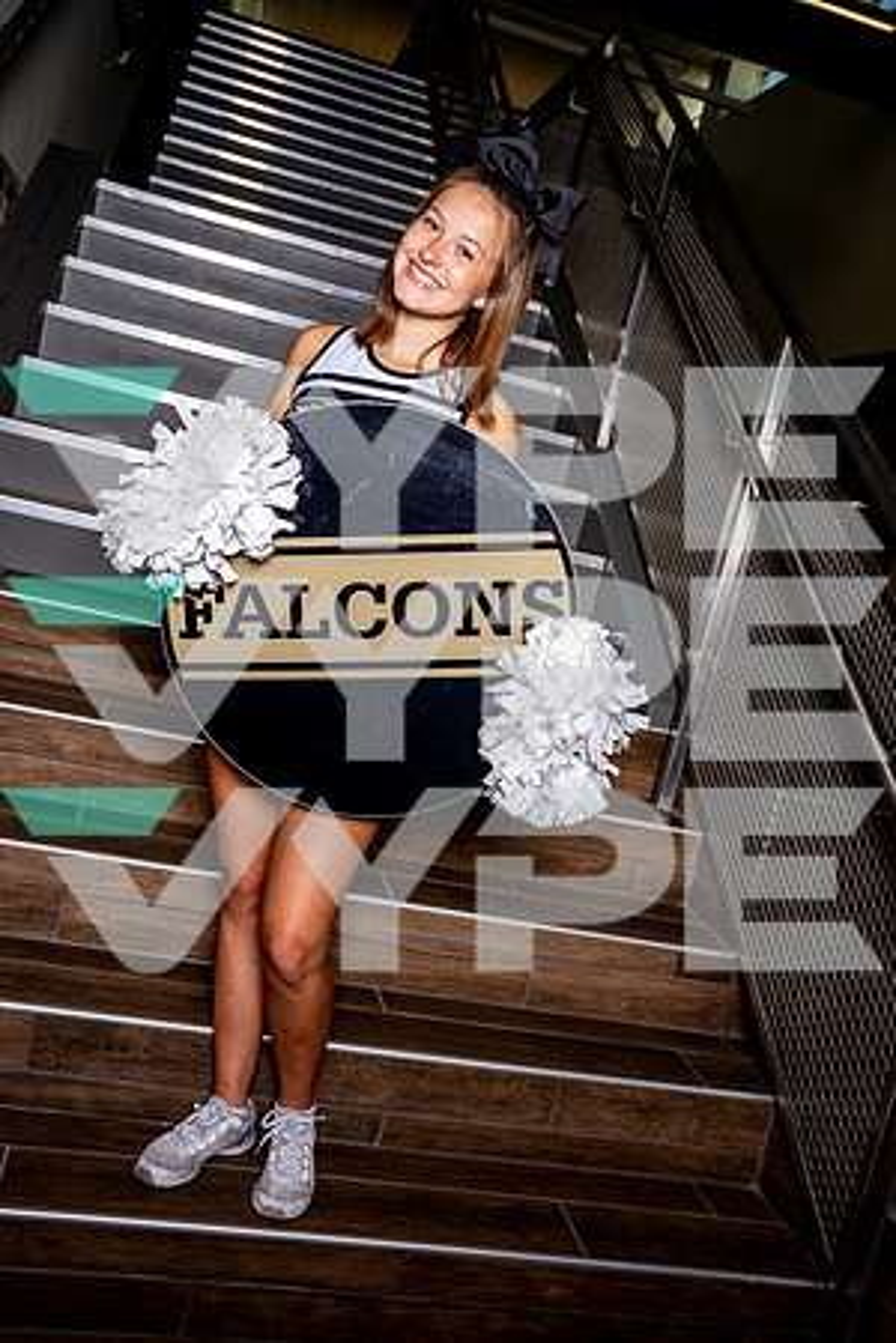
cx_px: 448
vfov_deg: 57.2
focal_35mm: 33
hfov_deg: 40.0
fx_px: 1232
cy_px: 672
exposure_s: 1/200
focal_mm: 33
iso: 200
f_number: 8
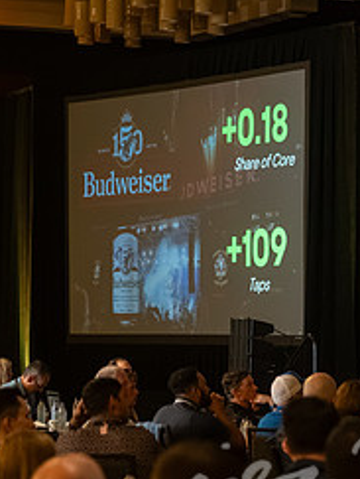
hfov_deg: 8.9
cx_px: 547
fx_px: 2254
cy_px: 263
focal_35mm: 163
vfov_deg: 12.1
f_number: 2.8
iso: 2500
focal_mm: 70
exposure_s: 1/200
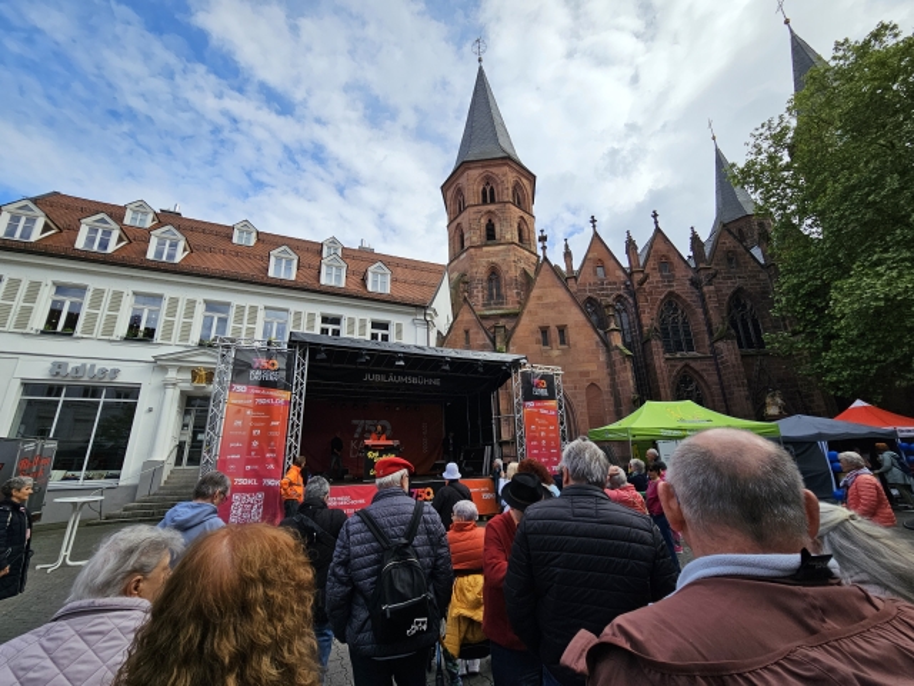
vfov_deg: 89.9
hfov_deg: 106.2
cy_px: 343
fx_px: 343
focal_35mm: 13
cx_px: 457
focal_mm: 2.2
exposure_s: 1/1874
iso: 50
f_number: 2.2
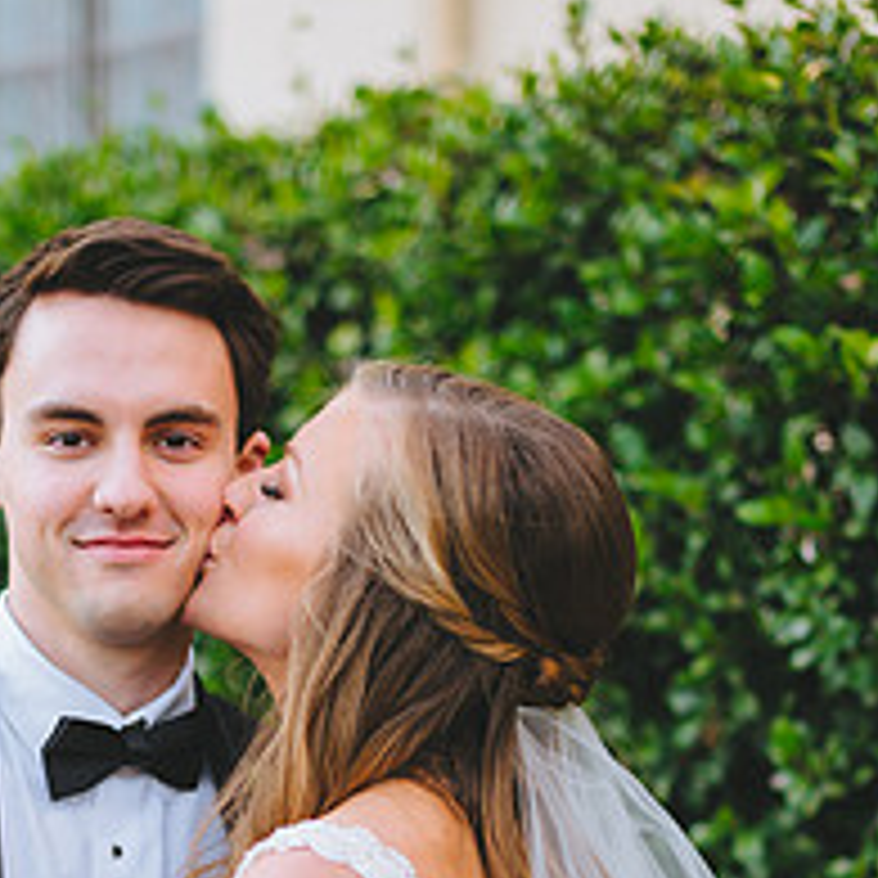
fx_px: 2812
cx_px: 236
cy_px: 932
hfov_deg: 17.7
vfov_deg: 17.2
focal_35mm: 98
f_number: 2
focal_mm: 50
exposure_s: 1/400
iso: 400
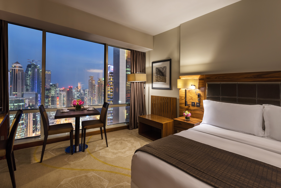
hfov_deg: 96.7
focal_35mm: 16
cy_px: 94
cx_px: 140
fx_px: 125
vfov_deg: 73.8
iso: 100
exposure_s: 30
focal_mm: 16
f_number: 11
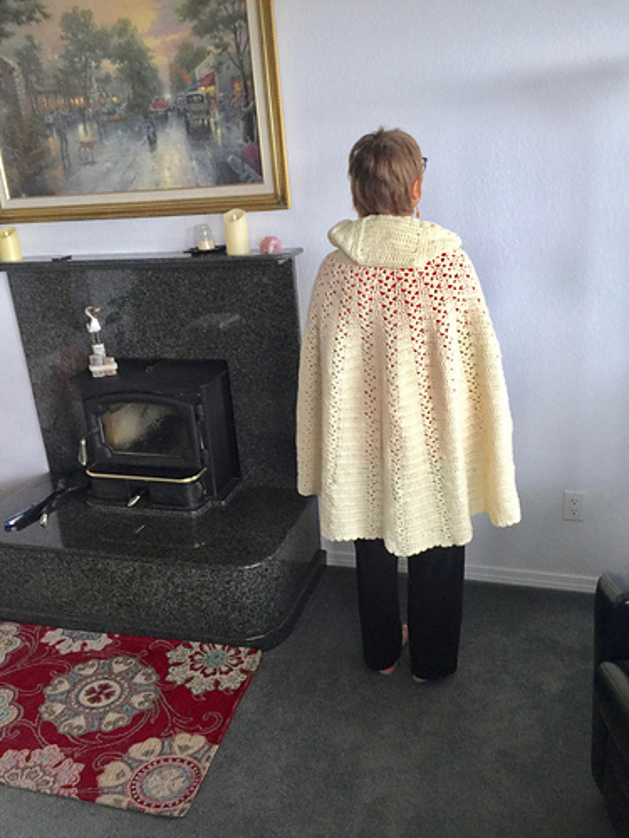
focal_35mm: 29
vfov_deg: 61.7
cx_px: 314
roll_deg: +4.9
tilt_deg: -19.8
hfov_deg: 48.2
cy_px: 419
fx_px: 703
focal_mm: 4.15
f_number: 2.2
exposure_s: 1/30
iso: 40
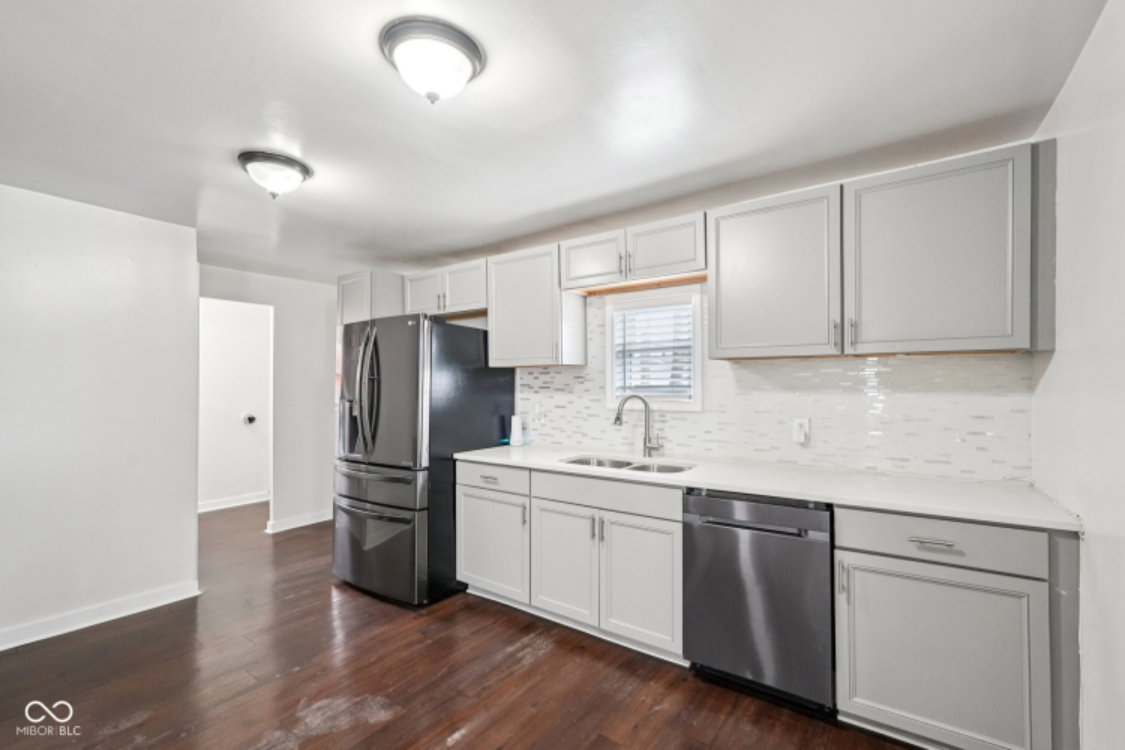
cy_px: 375
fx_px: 500
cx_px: 562
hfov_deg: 96.7
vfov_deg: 73.7
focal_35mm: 16
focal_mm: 16
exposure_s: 1/30
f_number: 8
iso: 2000
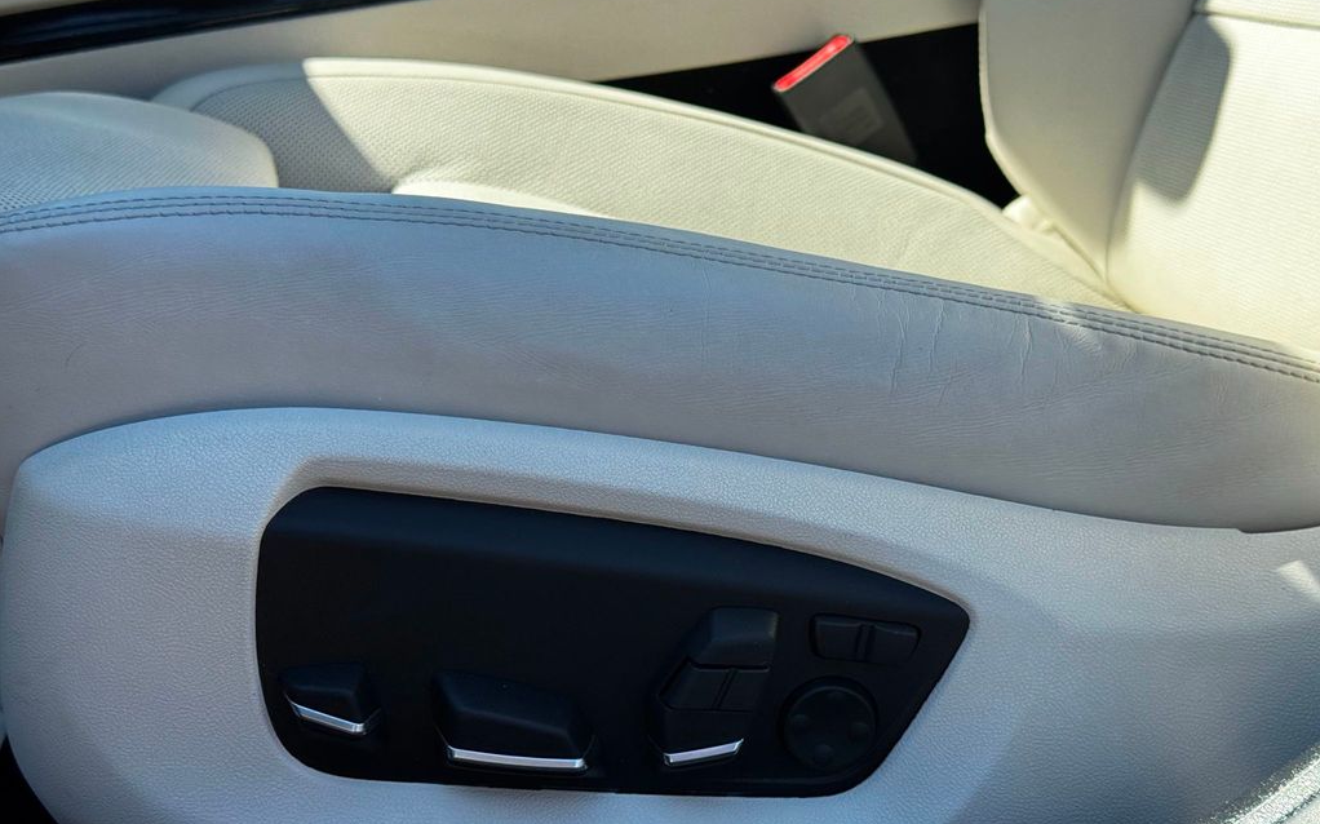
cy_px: 456
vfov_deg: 25.3
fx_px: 1834
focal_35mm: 51
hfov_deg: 39.6
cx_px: 660
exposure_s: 1/939
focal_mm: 6.76
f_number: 1.78
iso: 64
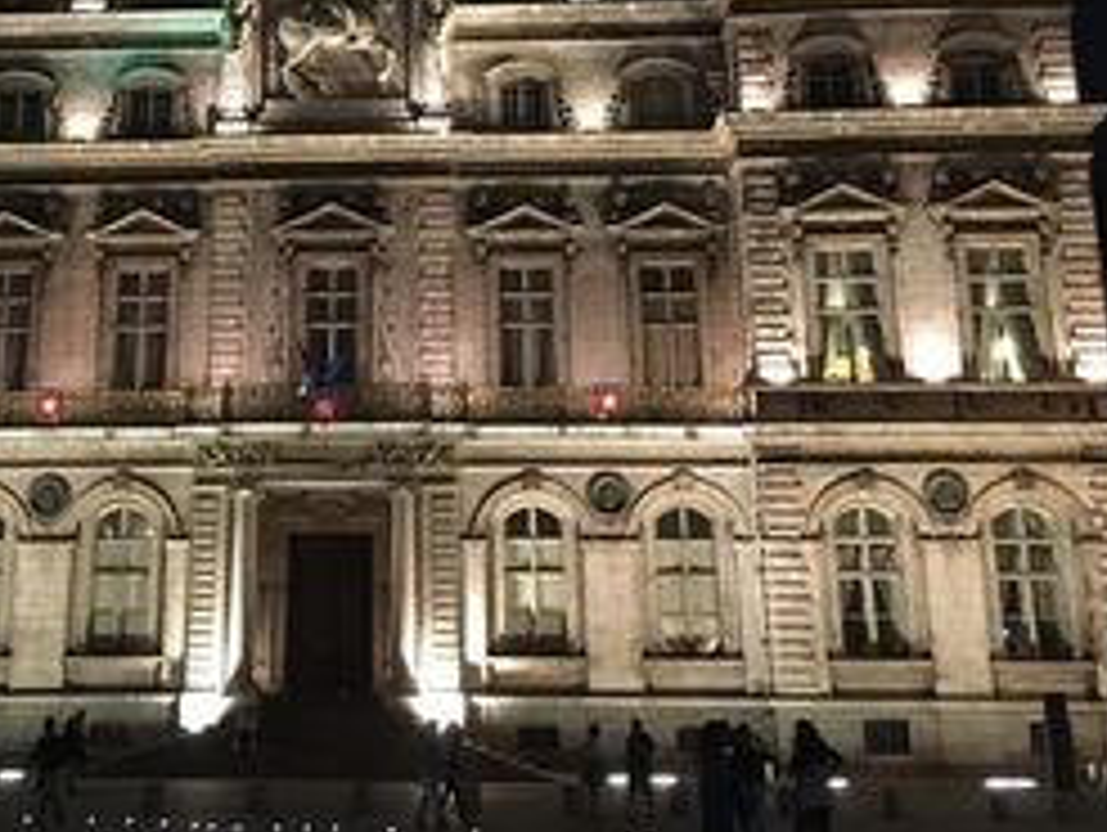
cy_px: 130
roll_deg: +0.3
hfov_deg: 35.8
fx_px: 1697
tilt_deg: +17.0
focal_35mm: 53
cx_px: 378
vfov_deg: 26.9
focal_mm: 4.15
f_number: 2.2
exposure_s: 1/17
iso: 250
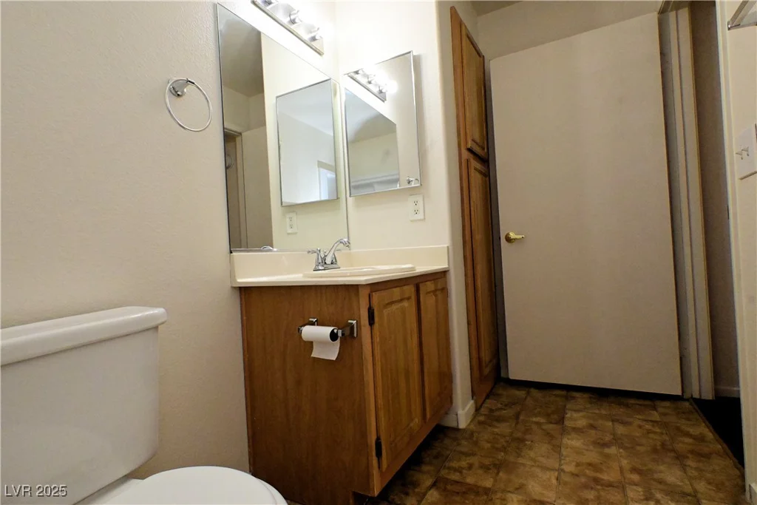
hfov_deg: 90.0
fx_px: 379
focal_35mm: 18
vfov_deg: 67.4
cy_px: 252
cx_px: 378
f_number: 11
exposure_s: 1/160
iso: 5600
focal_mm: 12
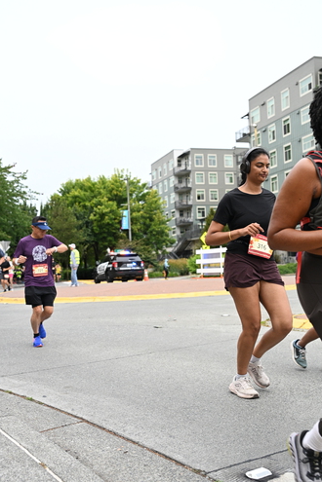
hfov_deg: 33.4
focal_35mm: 40
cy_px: 248
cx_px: 155
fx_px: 537
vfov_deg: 48.5
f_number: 4
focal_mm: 36
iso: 1600
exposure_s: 1/800
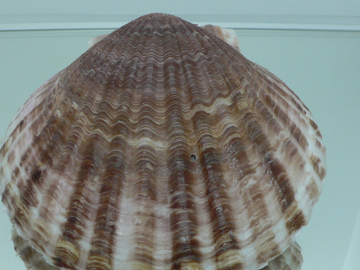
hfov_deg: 39.6
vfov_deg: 30.3
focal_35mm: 48
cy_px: 143
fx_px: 499
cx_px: 165
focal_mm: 4.6
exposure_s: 1/60
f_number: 2.8
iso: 100
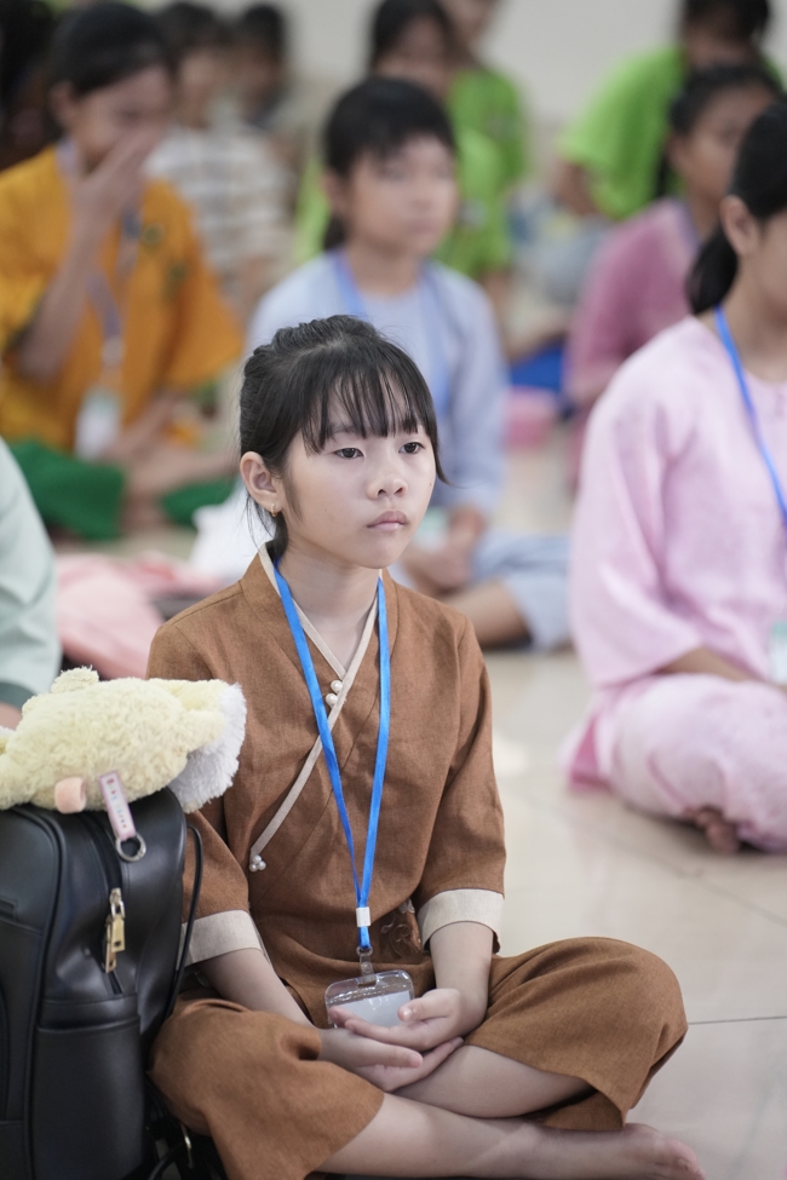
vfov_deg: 13.7
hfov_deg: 9.1
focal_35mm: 150
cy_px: 590
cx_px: 394
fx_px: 4918
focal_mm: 150
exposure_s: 1/160
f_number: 2.8
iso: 4000
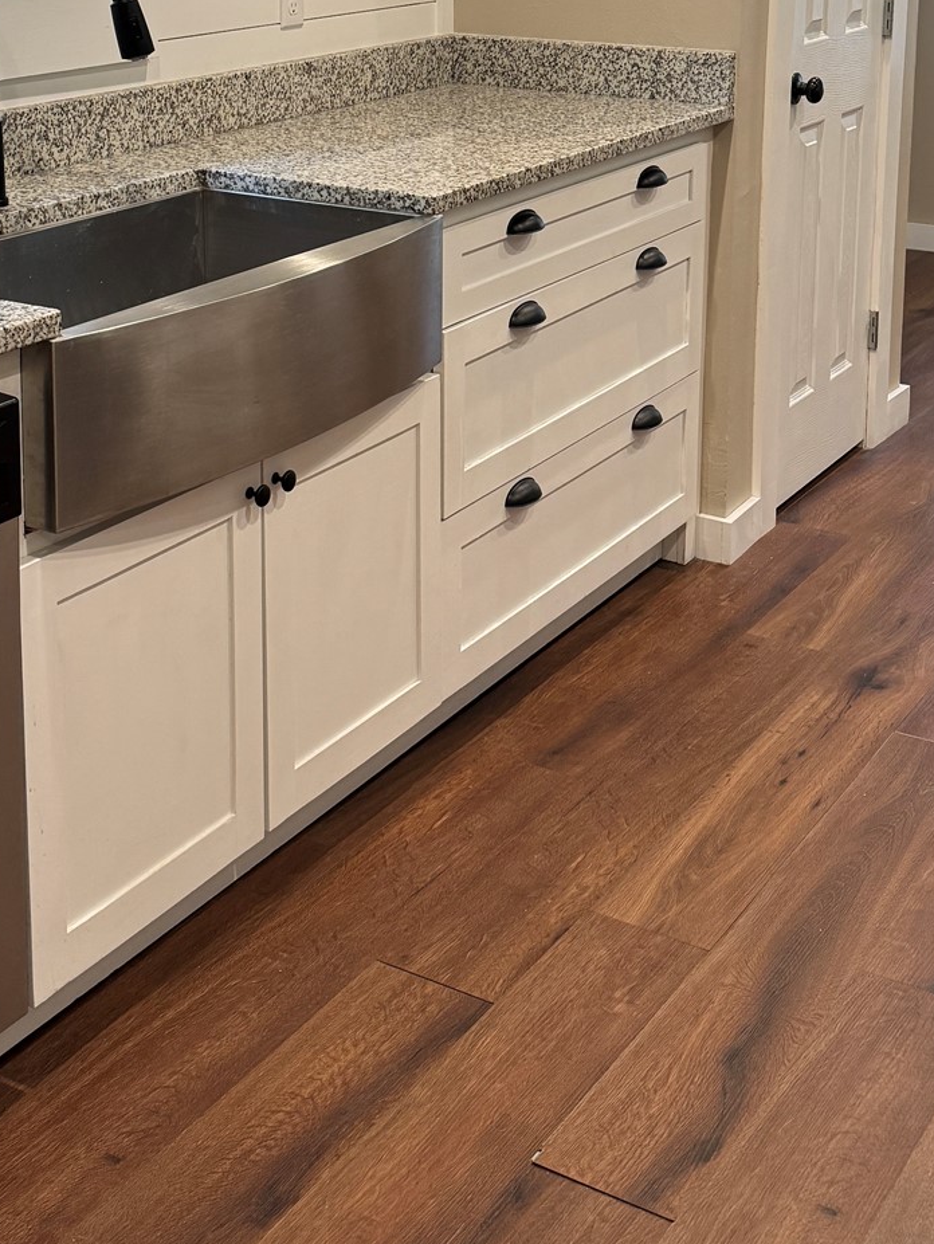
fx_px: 1905
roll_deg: +0.3
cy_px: 201
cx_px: 431
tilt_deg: -11.5
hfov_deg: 27.5
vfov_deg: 34.7
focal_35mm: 53
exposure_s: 1/120
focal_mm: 6.76
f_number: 1.78
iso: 200
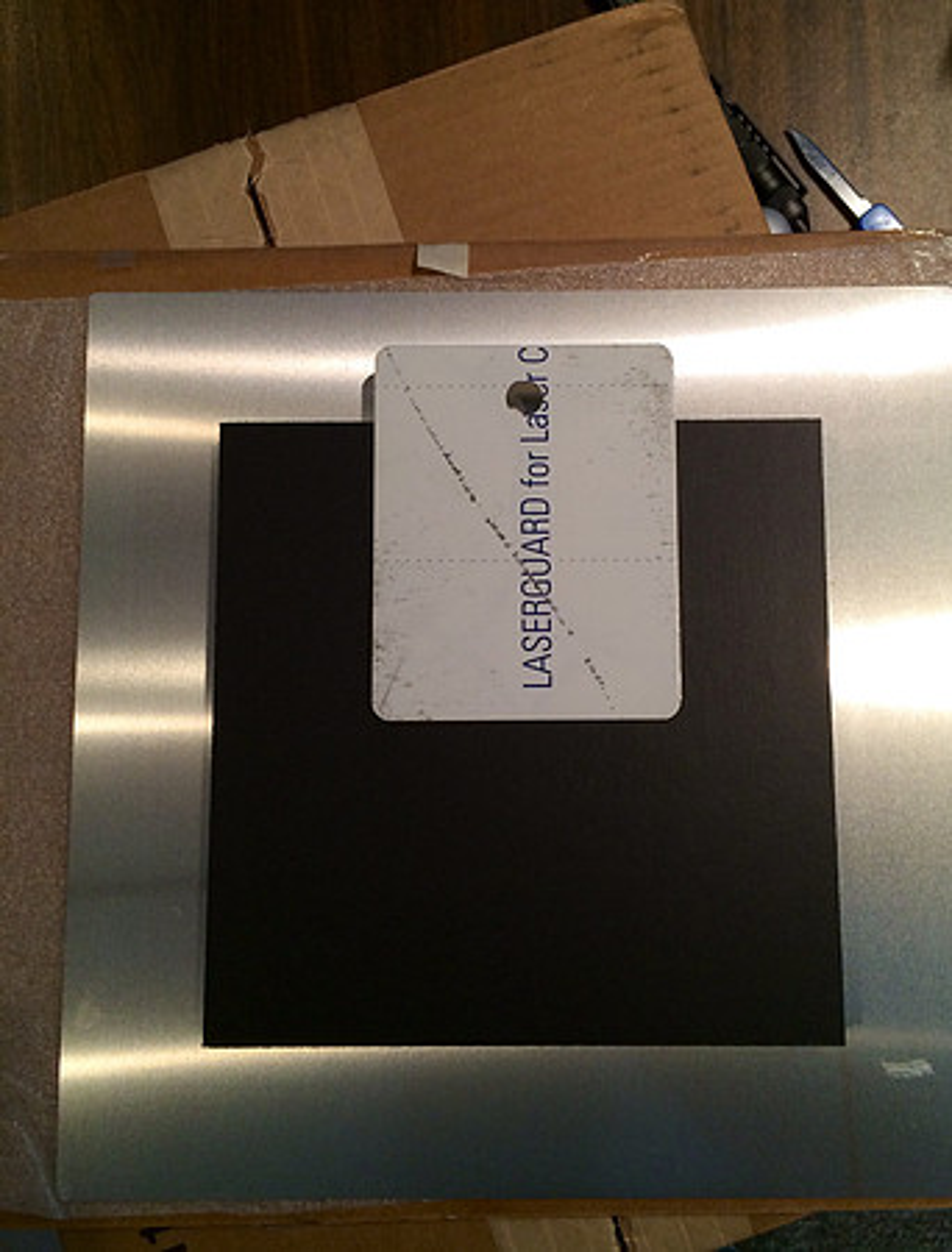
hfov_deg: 47.1
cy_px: 626
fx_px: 1091
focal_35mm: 30
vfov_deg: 59.7
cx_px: 476
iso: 64
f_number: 2.2
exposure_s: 1/30
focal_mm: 4.12
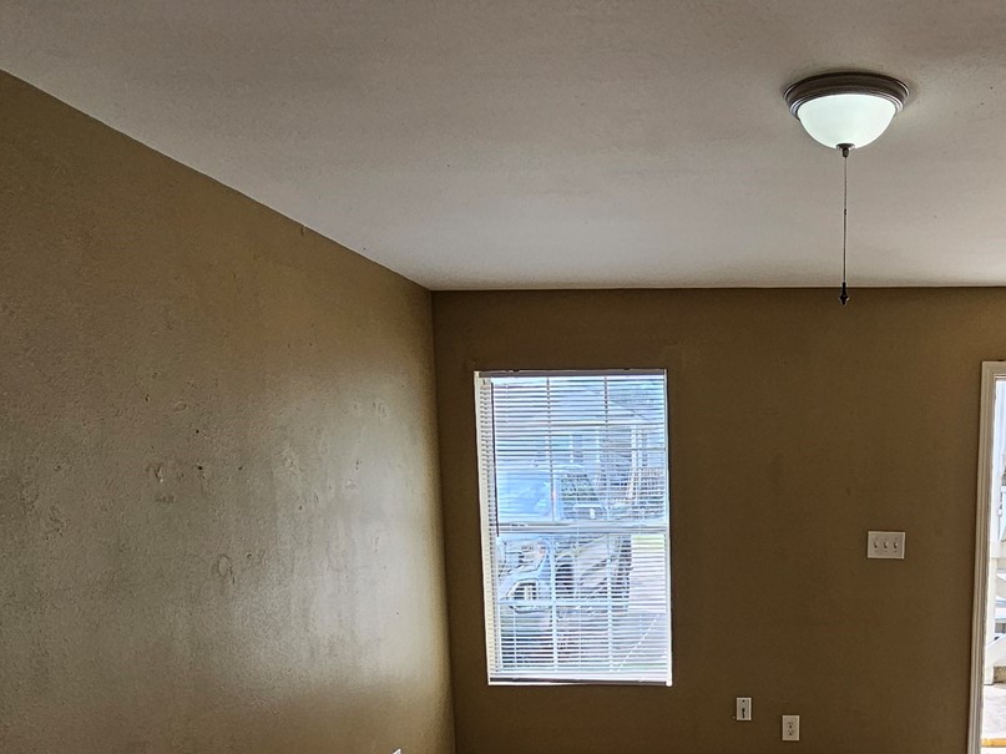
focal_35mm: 33
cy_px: 656
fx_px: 959
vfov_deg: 40.2
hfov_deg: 53.2
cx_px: 739
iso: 80
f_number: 2.2
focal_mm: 2.2
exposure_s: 1/235
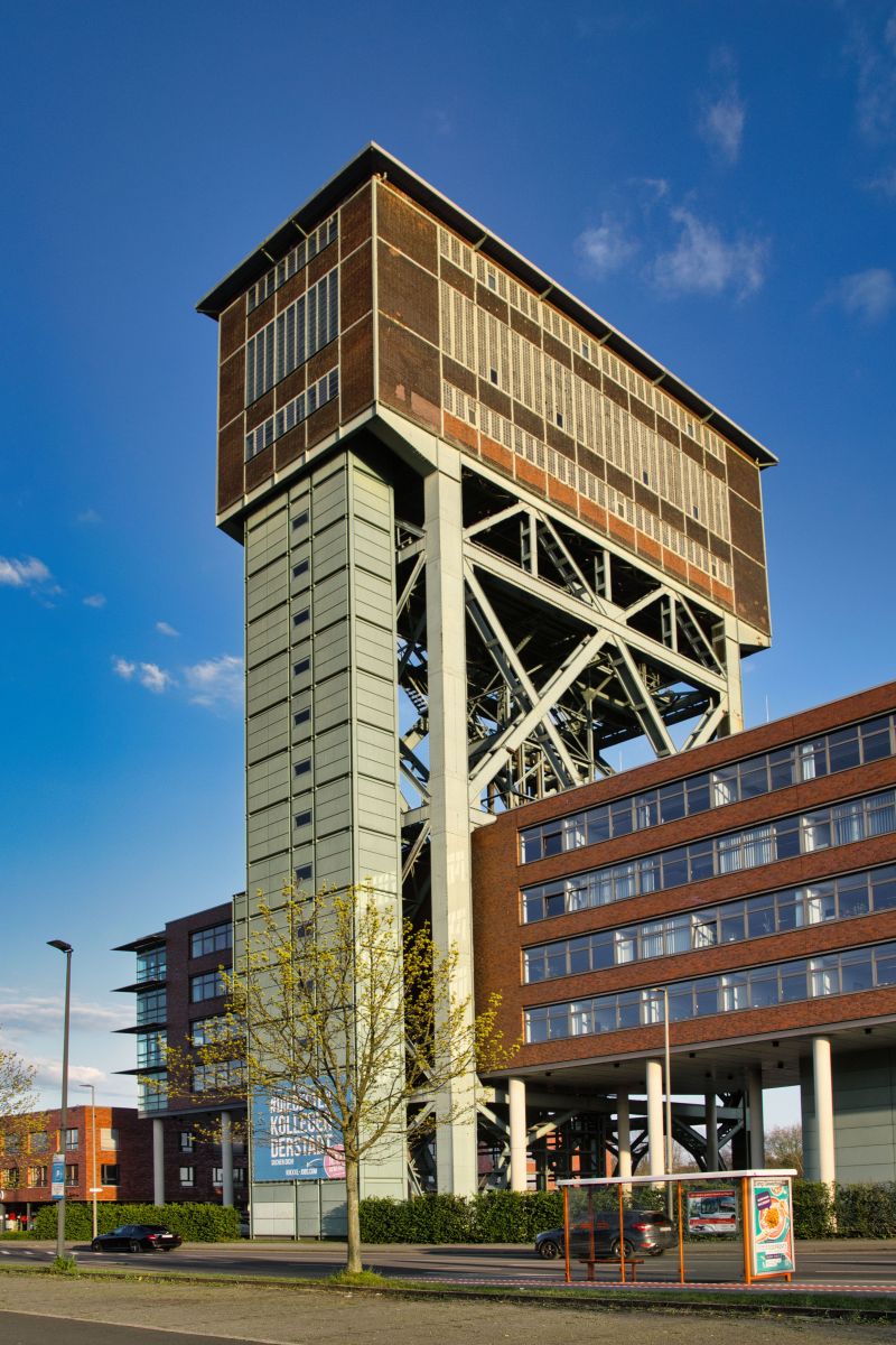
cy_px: 672
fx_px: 1120
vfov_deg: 61.9
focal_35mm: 30
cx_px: 448
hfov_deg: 43.6
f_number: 8
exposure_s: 1/250
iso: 200
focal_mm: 20
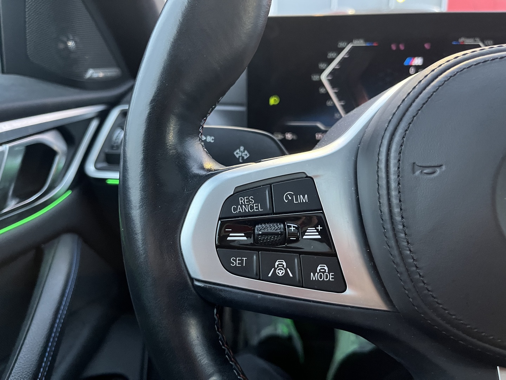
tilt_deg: -17.8
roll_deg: +1.0
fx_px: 380
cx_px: 253
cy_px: 190
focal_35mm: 26
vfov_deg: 53.1
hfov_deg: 67.3
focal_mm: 5.1
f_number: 1.6
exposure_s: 1/40
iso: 640
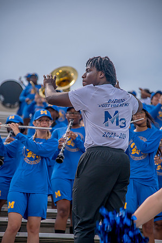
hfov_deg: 11.4
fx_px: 812
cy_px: 122
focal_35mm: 120
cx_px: 81
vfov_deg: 17.1
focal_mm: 120
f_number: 4
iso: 400
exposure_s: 1/200
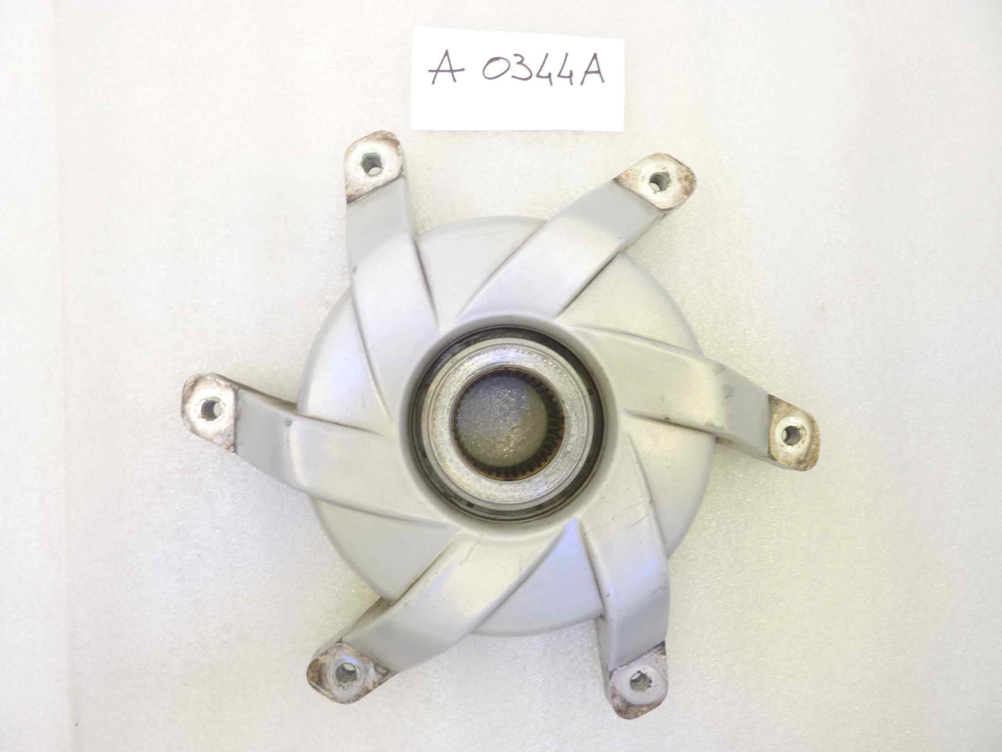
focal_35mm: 25
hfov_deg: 69.4
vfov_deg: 54.9
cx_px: 501
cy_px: 376
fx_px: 724
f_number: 3.3
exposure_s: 1/13
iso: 80
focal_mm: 4.1
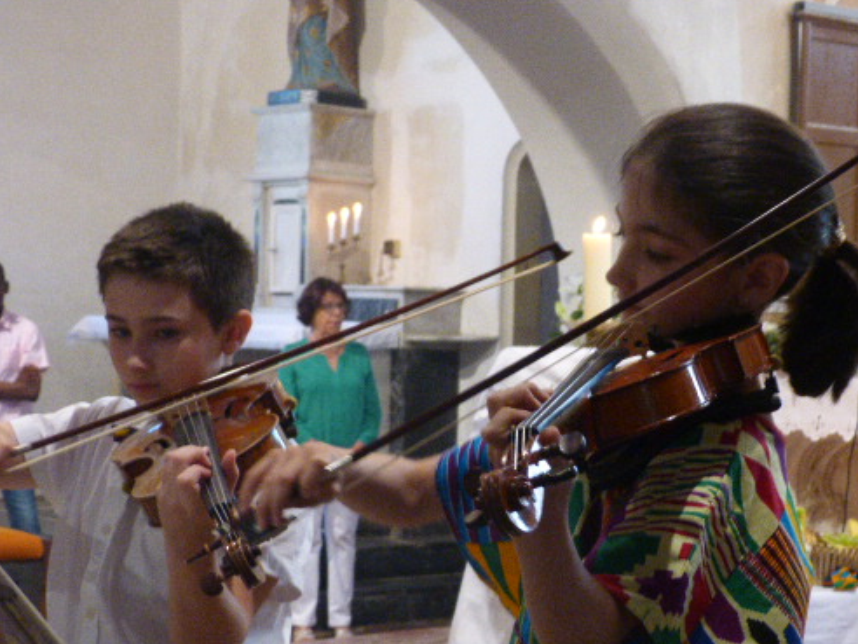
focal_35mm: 82
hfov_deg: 23.8
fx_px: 2032
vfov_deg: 18.0
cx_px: 527
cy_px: 407
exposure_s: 1/30
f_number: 3.3
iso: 800
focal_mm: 11.3
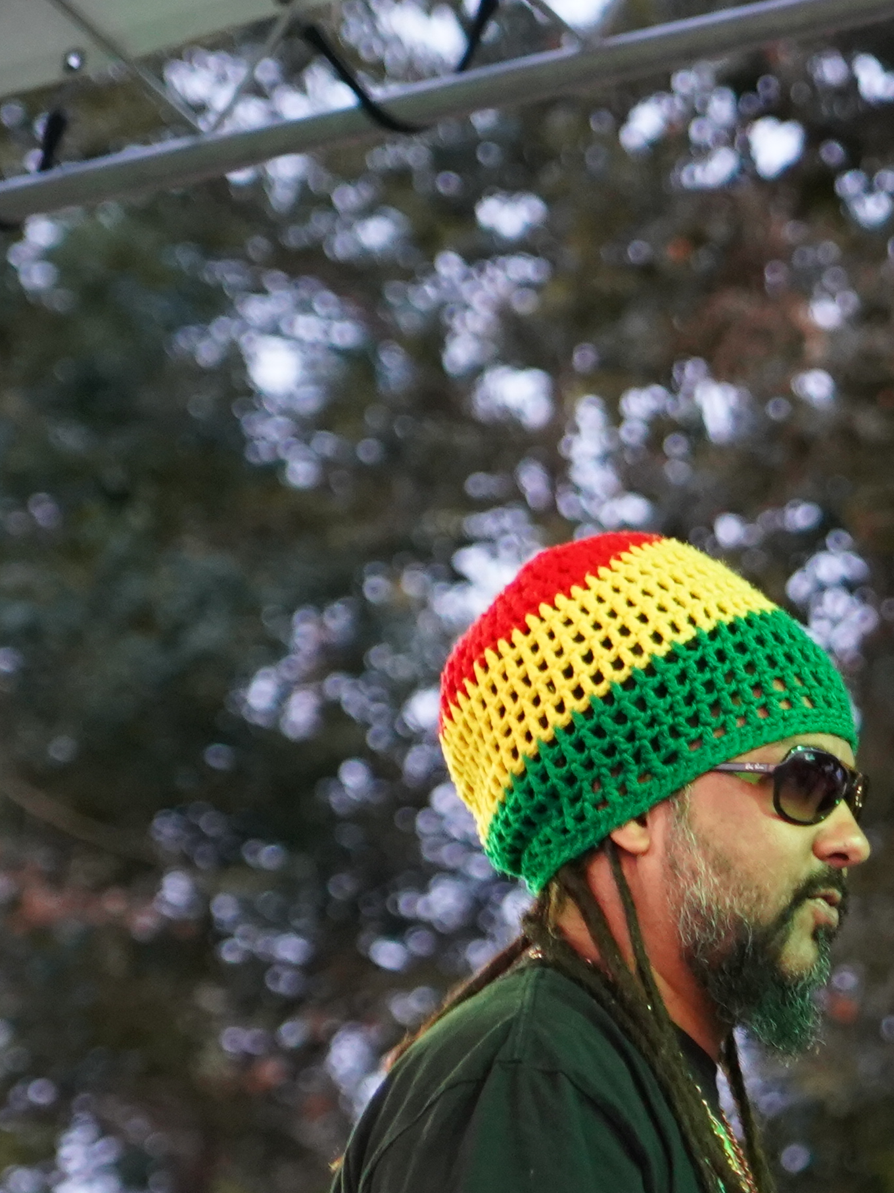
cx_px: 970
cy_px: 910
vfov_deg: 5.9
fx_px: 11504
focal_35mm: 334
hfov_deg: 4.4
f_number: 4
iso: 3200
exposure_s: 1/160
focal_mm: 105
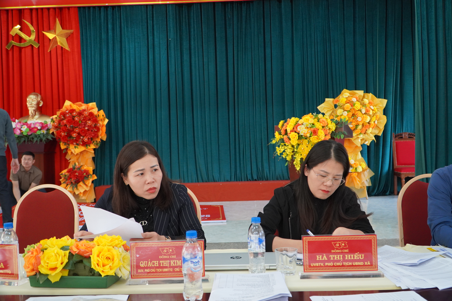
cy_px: 150
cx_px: 226
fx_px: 414
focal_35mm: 33
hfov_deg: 57.3
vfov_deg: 39.9
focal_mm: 22
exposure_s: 1/160
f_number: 4
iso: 1600
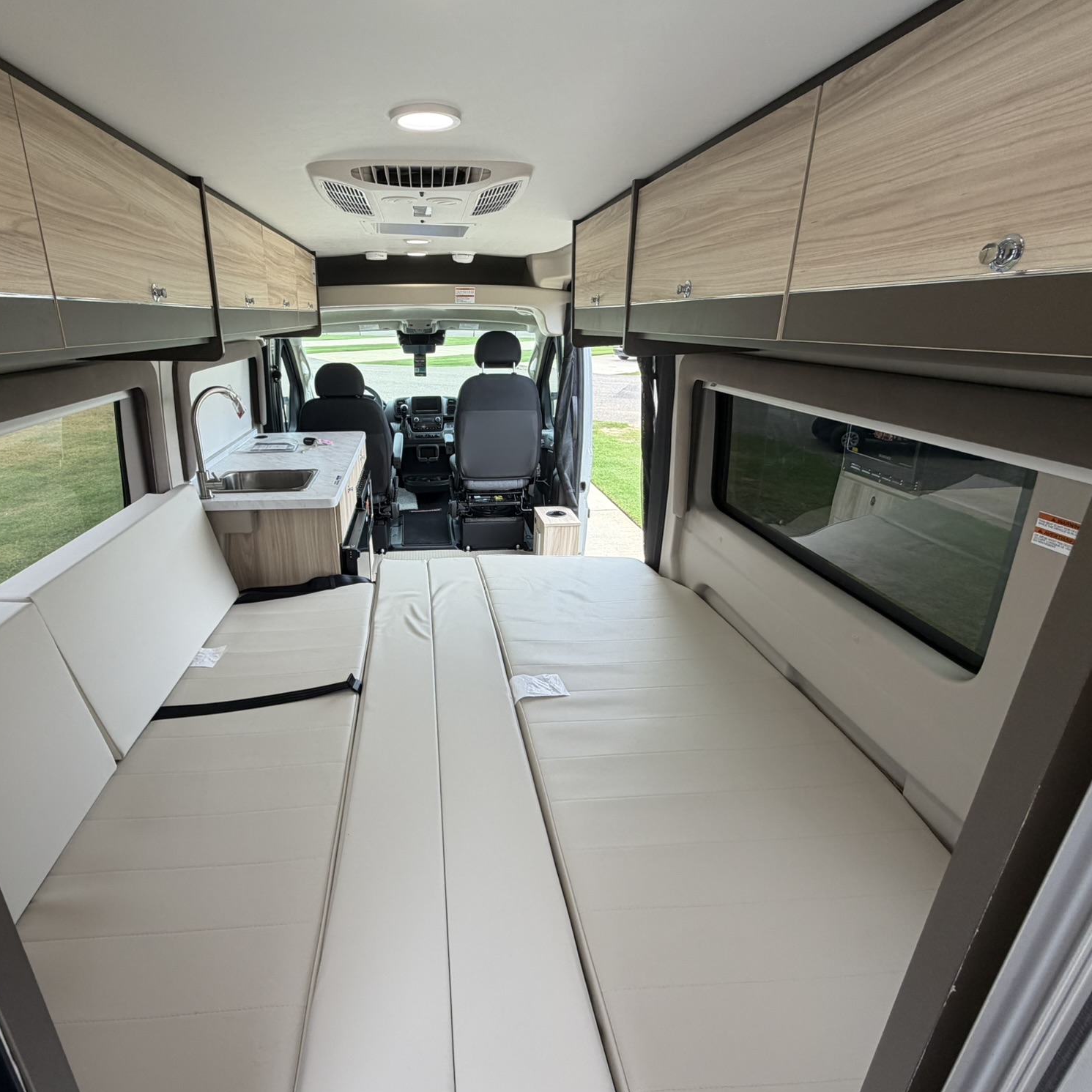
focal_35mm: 17
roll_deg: +0.2
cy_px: 550
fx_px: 607
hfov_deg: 83.3
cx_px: 459
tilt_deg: -22.5
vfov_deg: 84.0
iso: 64
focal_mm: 2.22
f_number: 2.2
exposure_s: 1/121
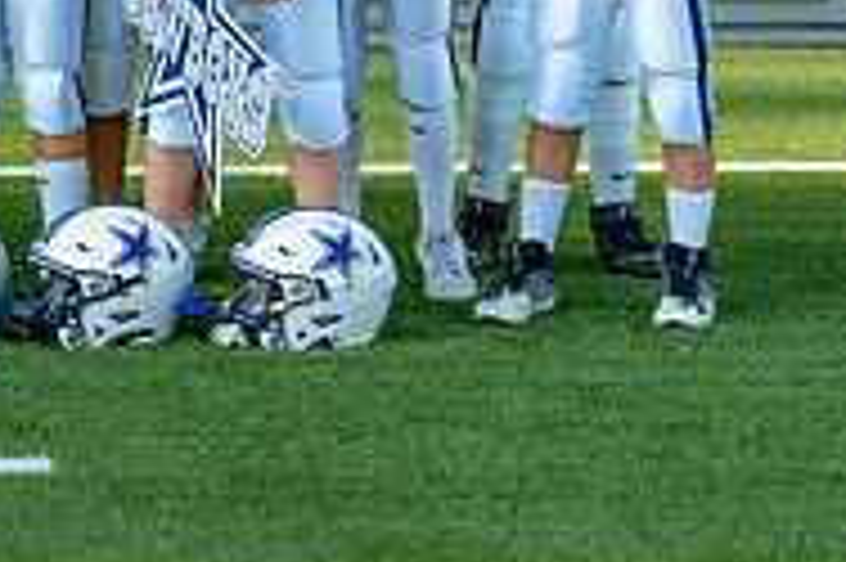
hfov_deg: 10.6
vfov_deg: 7.3
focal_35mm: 188
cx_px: -377
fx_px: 4414
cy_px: -12
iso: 100
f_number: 1.2
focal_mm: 50
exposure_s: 1/1600
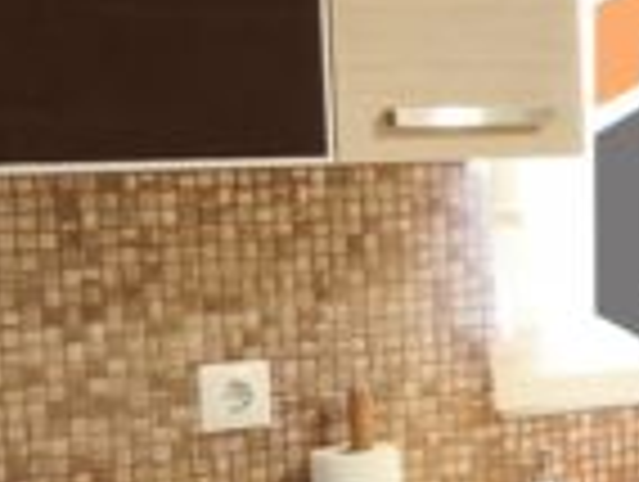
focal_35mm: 108
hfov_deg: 15.0
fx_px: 1997
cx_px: 1251
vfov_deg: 13.7
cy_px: 234
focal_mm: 1.91
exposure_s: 1/25
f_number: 2.2
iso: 500
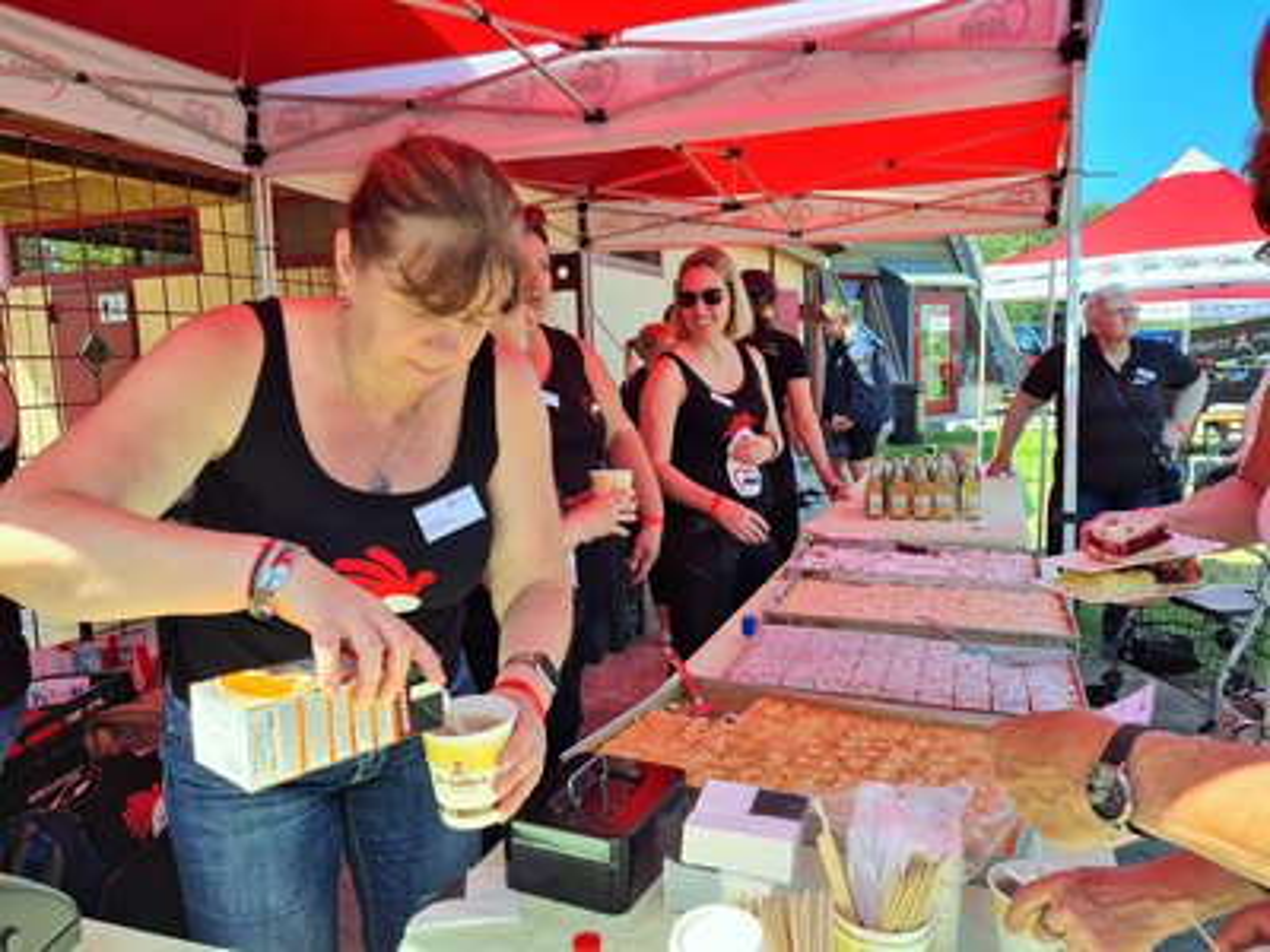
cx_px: 635
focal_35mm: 26
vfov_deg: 53.1
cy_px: 476
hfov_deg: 67.3
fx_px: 954
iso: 50
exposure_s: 1/488
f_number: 1.8
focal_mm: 5.4
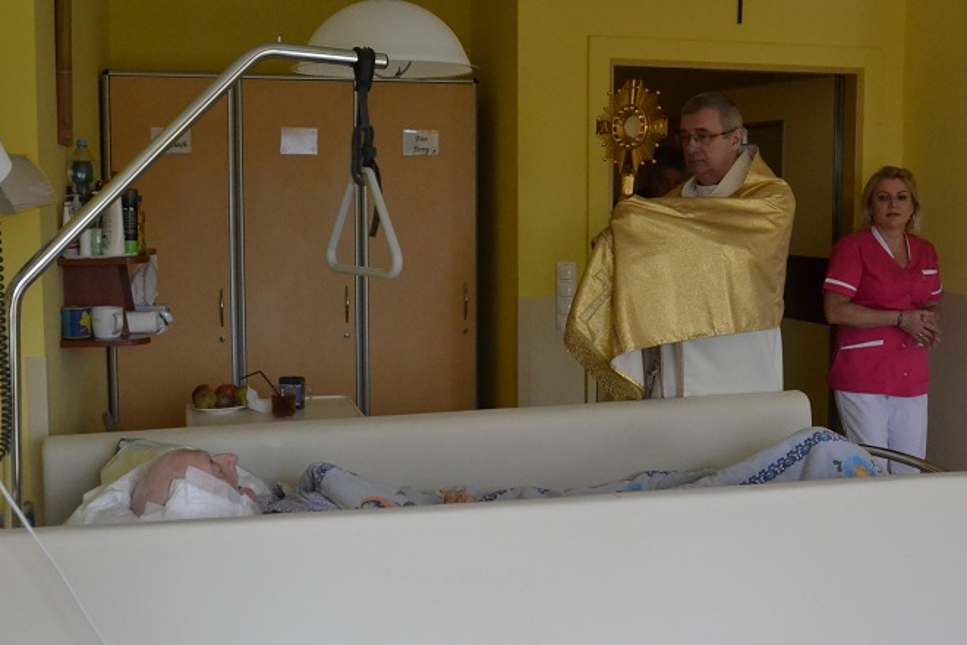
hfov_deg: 48.4
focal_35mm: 40
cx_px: 538
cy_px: 276
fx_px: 1074
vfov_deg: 33.3
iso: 3200
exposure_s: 1/160
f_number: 6.3
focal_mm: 22
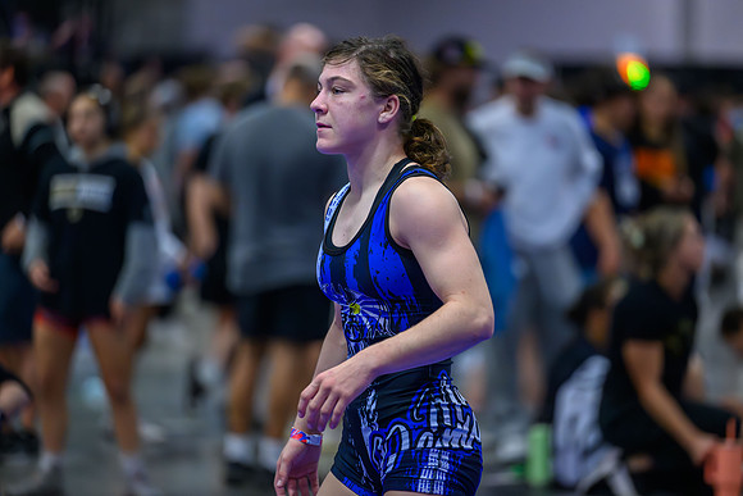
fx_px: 4129
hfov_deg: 10.3
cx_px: 372
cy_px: 248
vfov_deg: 6.9
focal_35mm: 200
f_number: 2.8
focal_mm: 200
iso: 9000
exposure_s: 1/640
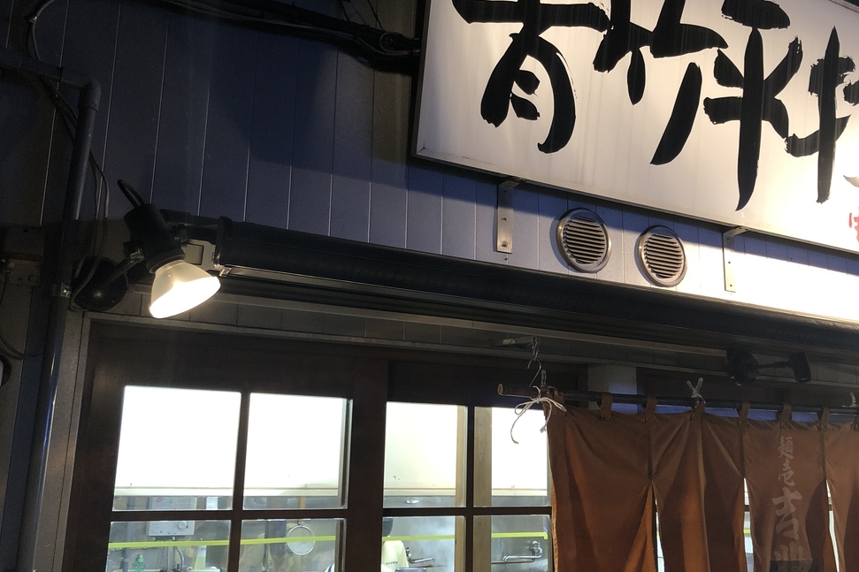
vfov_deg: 36.9
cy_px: 297
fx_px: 859
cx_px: 521
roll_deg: -0.4
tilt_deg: +12.0
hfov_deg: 52.7
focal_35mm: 36
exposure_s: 1/17
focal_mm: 3.99
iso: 64
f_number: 1.8
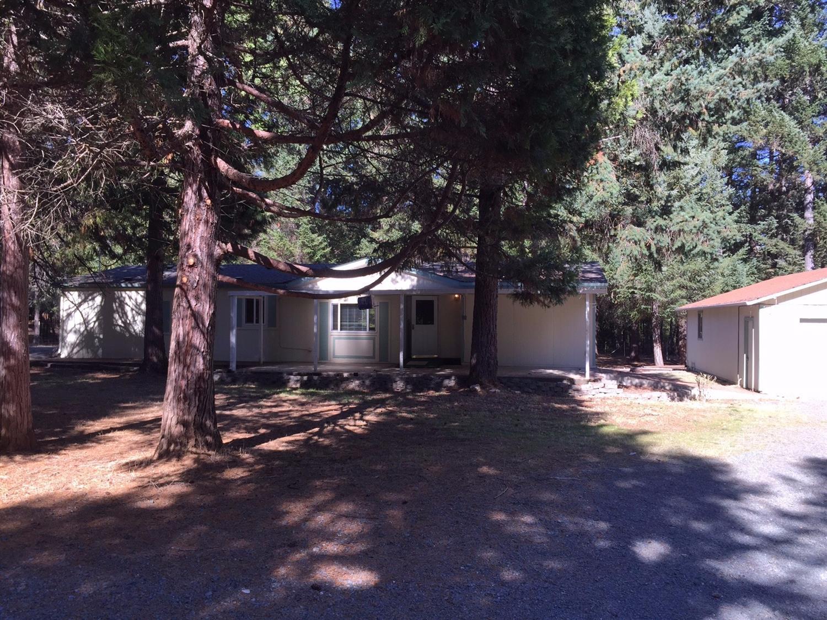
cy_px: 310
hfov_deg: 61.7
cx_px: 414
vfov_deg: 48.2
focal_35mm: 29
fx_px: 693
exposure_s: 1/434
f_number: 2.2
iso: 32
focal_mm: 4.15
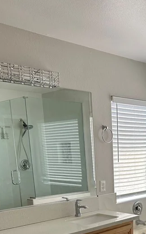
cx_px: 133
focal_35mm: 50
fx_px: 318
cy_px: 225
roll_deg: +0.6
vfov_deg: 36.8
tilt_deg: -14.8
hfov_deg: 25.0
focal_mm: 6.86
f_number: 1.78
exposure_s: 1/411
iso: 80
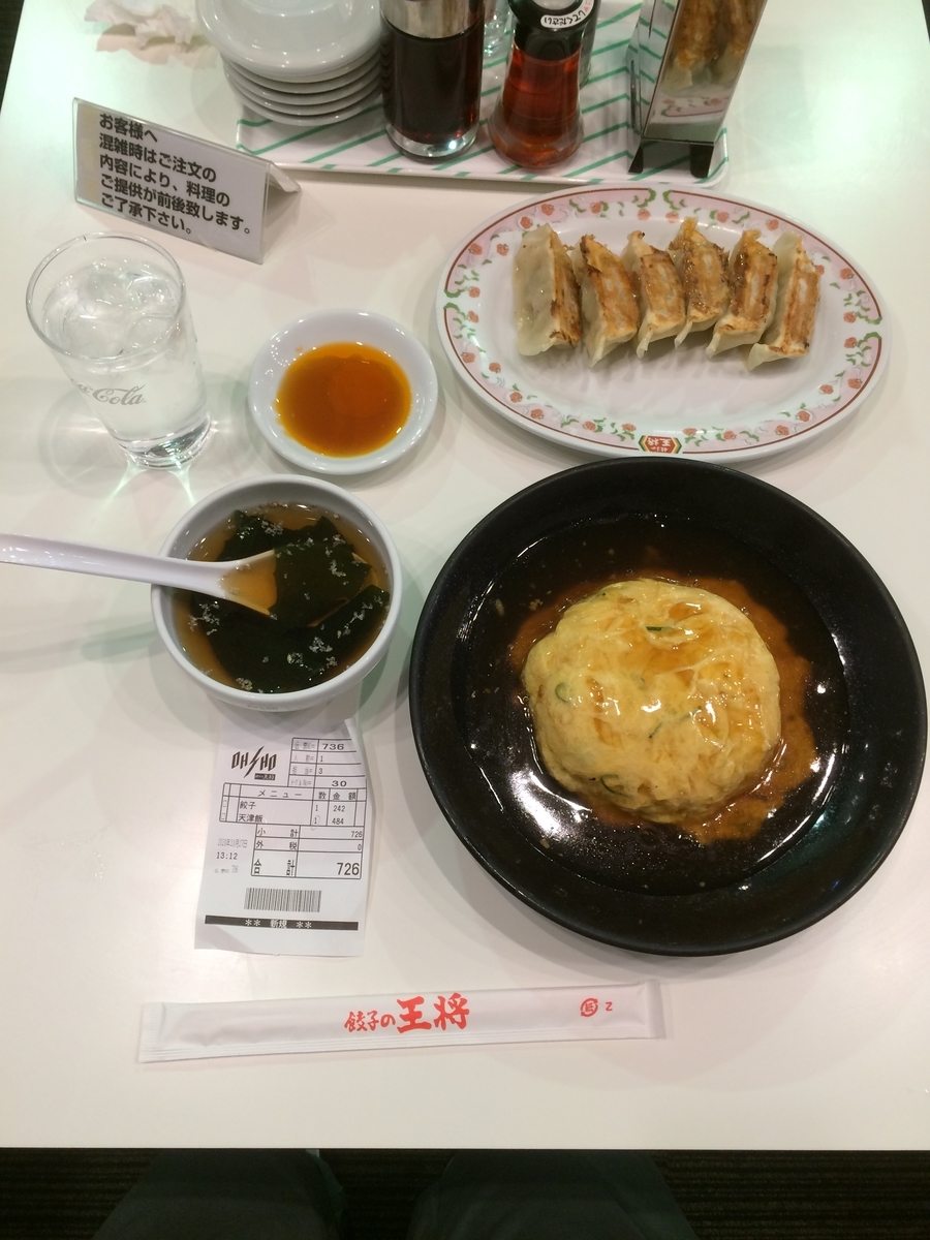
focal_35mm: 29
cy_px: 620
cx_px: 465
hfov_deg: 48.2
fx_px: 1039
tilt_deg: -69.3
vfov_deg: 61.7
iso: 40
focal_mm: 4.15
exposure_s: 1/30
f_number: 2.2
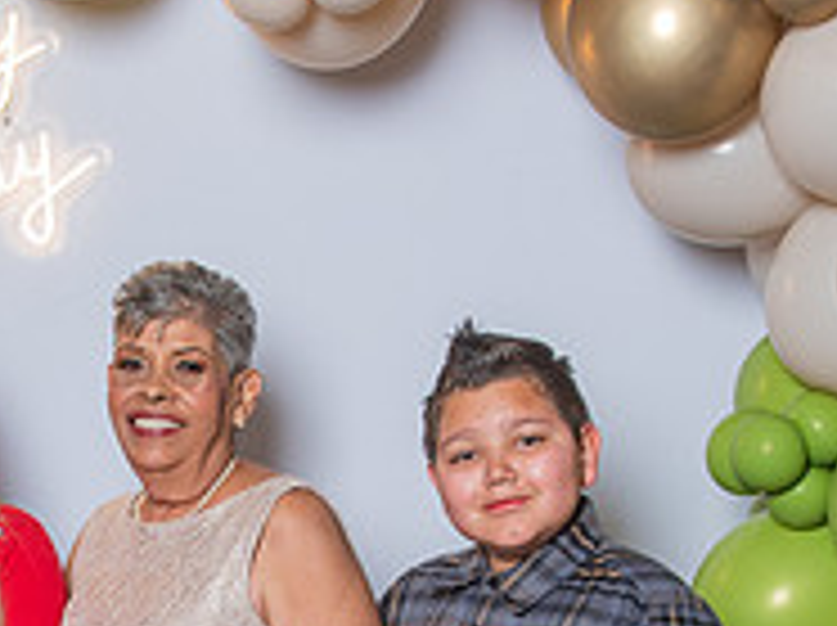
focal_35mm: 109
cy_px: 759
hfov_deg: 17.9
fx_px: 2632
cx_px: 171
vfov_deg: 13.2
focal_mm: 29
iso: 200
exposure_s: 1/200
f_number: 4
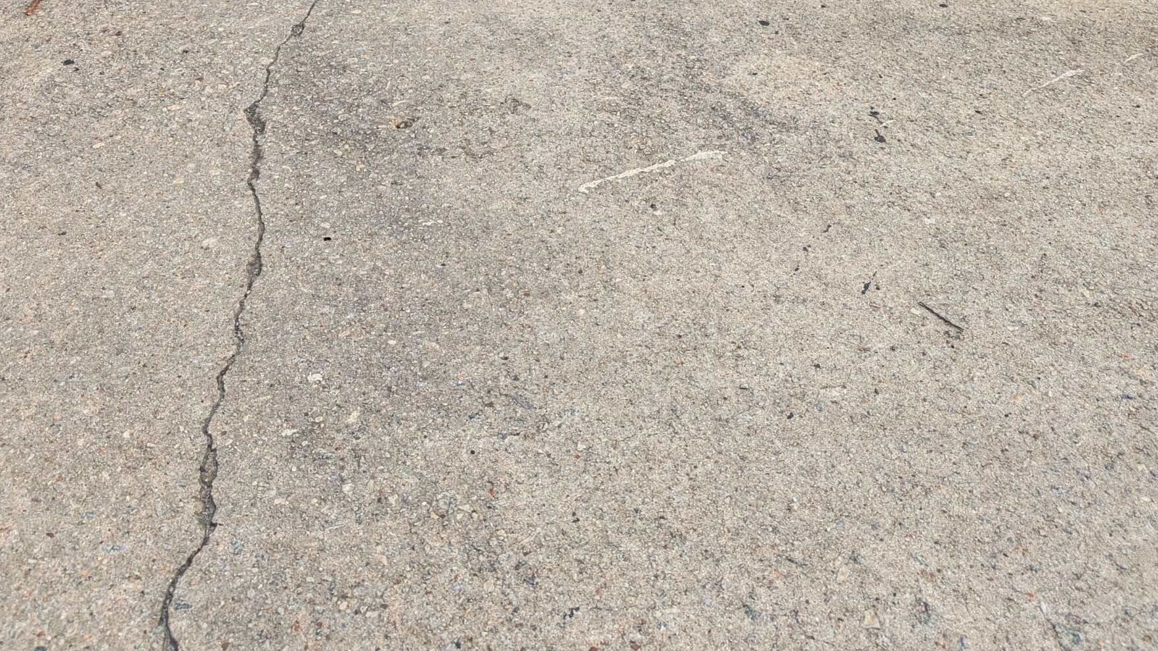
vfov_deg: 26.8
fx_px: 1167
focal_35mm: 38
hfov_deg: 52.7
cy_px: -174
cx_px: 540
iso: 20
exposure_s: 1/538
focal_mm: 6.9
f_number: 1.68
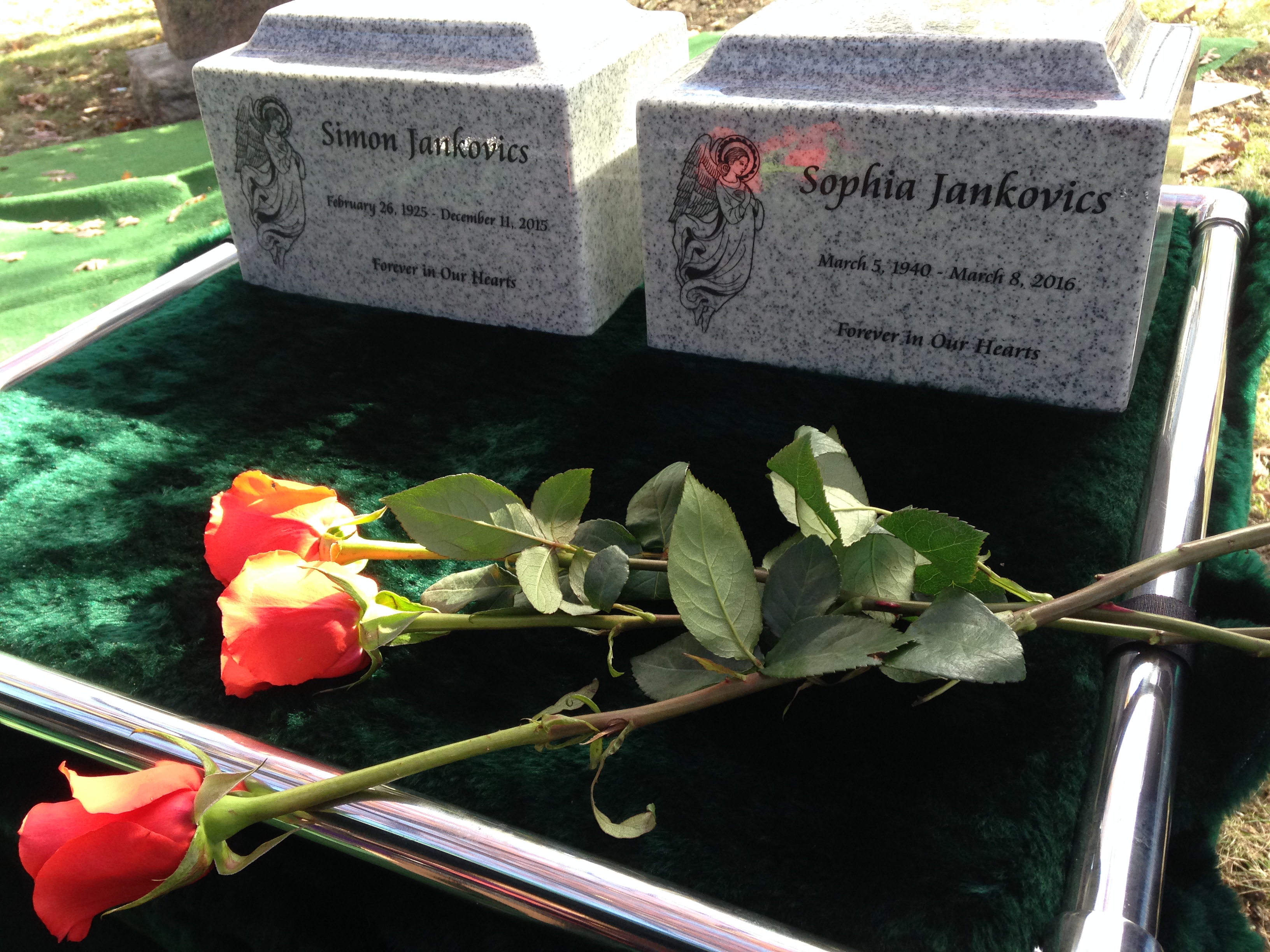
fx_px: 1211
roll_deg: +4.3
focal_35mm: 33
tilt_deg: -38.8
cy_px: 476
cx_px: 635
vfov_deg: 42.9
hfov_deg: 55.4
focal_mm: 4.12
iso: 80
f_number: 2.4
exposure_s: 1/120
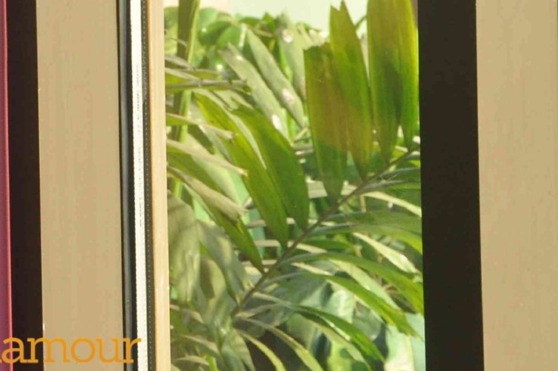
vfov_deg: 5.3
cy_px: 128
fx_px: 4025
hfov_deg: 7.9
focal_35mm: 260
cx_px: -22
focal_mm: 58
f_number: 10
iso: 1000
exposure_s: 1/125
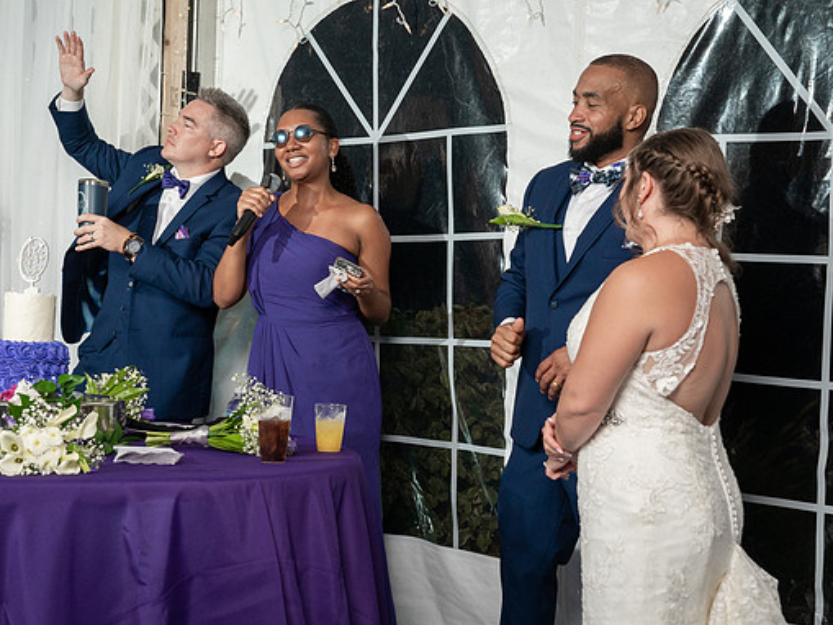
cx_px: 417
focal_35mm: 58
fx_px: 1396
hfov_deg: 33.2
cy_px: 310
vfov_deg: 25.2
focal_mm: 50
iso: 1600
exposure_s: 1/200
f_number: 5.6
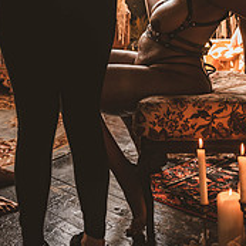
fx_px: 498
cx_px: 127
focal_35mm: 62
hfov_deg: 27.7
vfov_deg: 26.2
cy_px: -3
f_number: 2.8
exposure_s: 1/200
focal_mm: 28
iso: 800
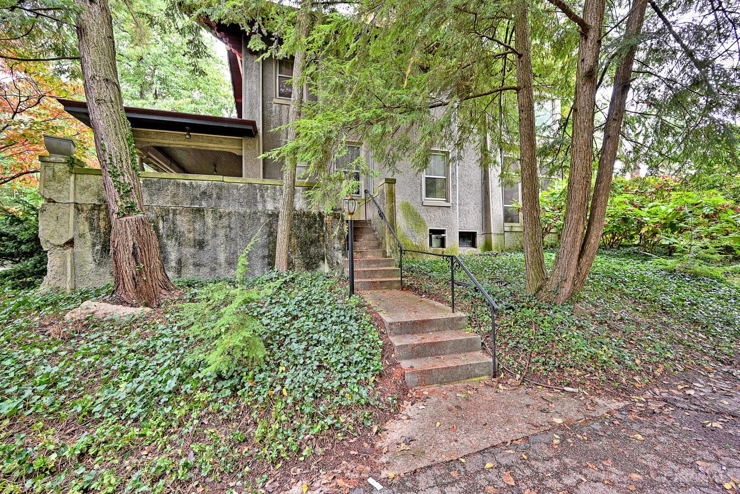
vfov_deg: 81.2
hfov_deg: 104.3
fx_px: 288
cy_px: 247
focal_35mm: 14
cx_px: 370
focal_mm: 14
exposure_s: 1/125
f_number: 4
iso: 560
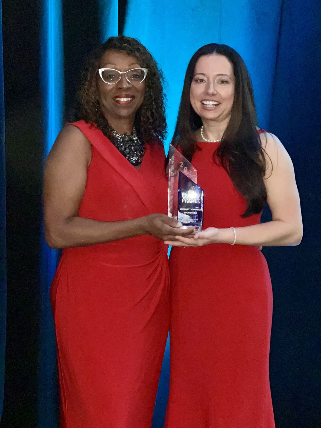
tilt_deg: -3.0
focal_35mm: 77
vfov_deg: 25.3
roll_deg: -1.1
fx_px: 952
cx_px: 160
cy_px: 214
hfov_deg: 19.1
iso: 1600
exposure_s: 1/34
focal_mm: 9
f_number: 2.8
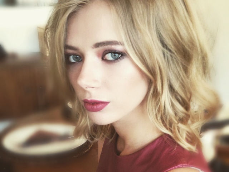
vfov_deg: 42.9
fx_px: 218
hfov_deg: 55.4
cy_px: 86
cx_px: 114
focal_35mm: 33
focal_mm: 4.12
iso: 125
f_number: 2.4
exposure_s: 1/20
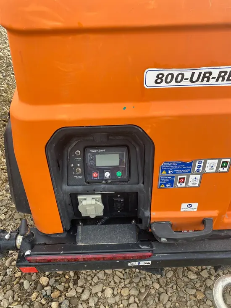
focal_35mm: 26
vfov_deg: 67.3
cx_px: 116
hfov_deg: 53.1
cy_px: 154
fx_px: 231
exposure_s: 1/373
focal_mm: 4.25
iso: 32
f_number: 1.8
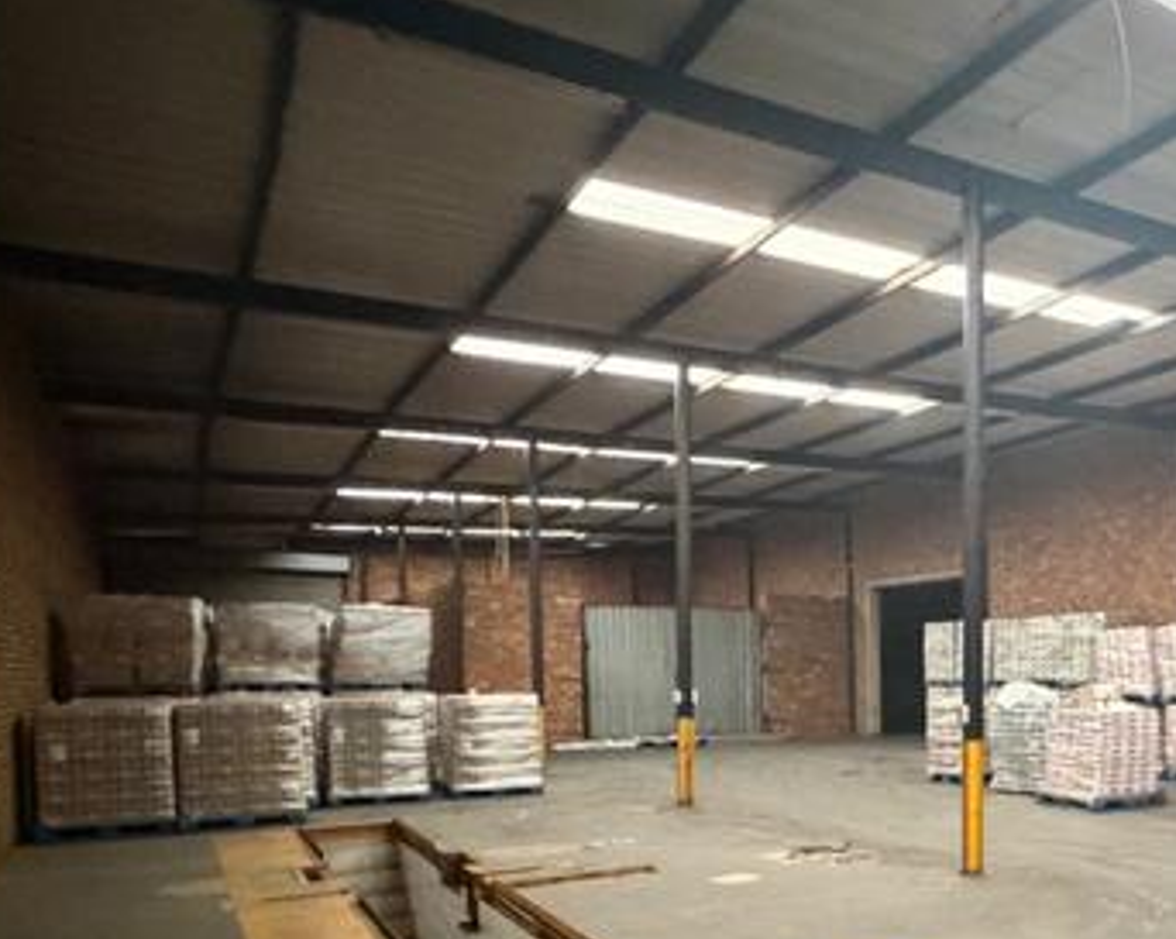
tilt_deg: -0.5
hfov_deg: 47.0
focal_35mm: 32
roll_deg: +1.1
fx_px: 1113
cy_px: 691
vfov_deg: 44.4
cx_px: 1162
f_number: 2.2
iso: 1250
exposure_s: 1/43
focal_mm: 2.22
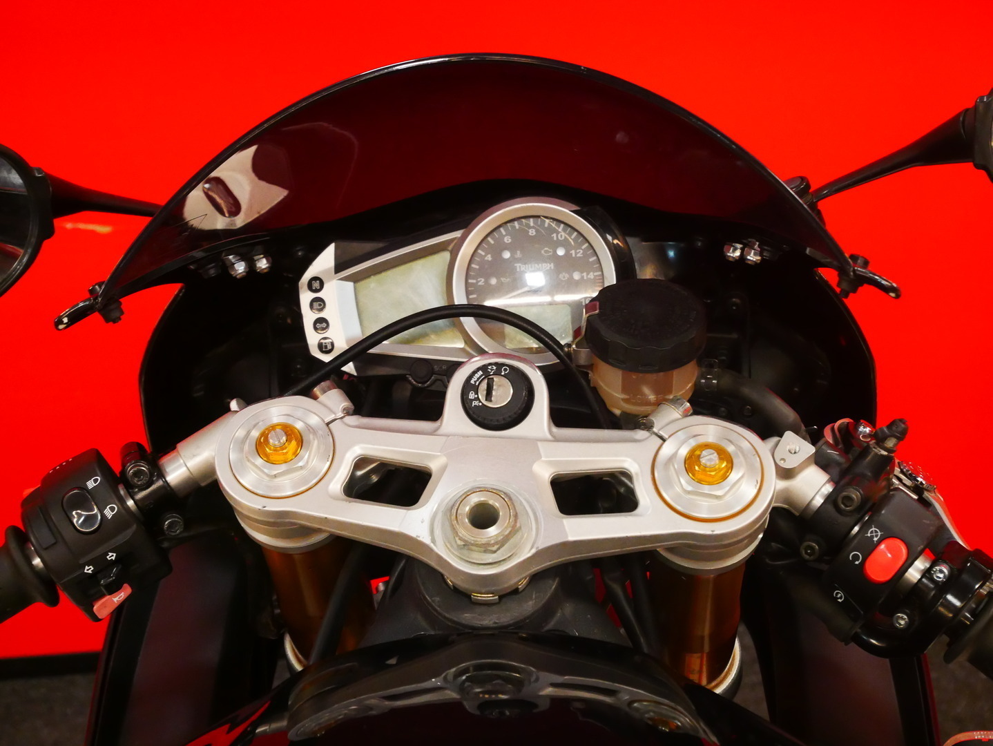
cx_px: 496
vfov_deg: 24.4
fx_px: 1722
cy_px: 373
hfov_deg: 32.2
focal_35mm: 60
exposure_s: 1/125
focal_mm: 30
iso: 3200
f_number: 5.6
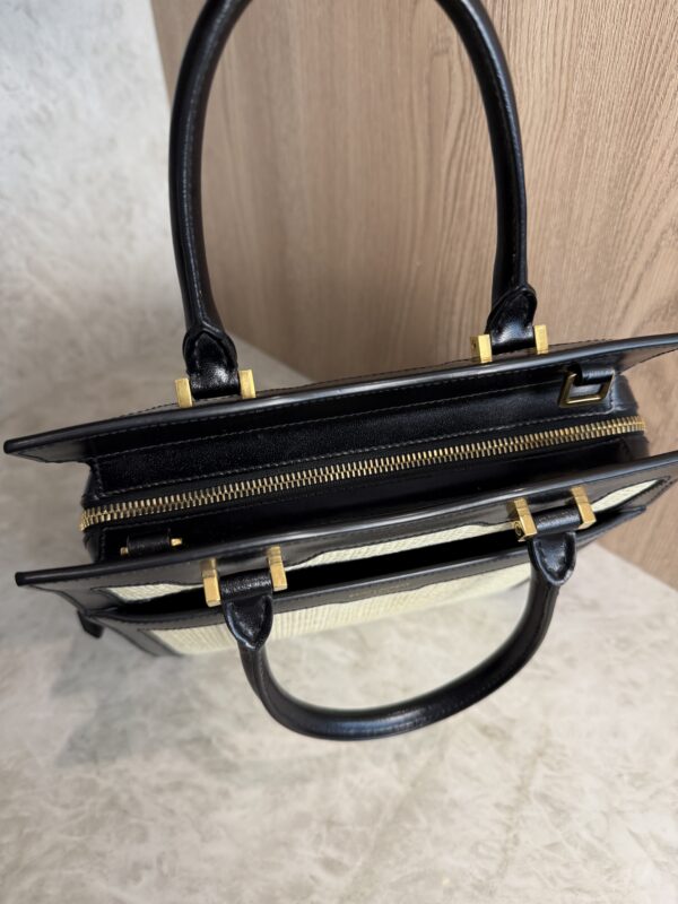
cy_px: 452
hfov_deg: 56.8
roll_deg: +1.4
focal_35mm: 24
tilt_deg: -40.6
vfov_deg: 71.6
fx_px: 627
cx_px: 339
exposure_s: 1/120
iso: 160
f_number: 1.78
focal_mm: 6.76
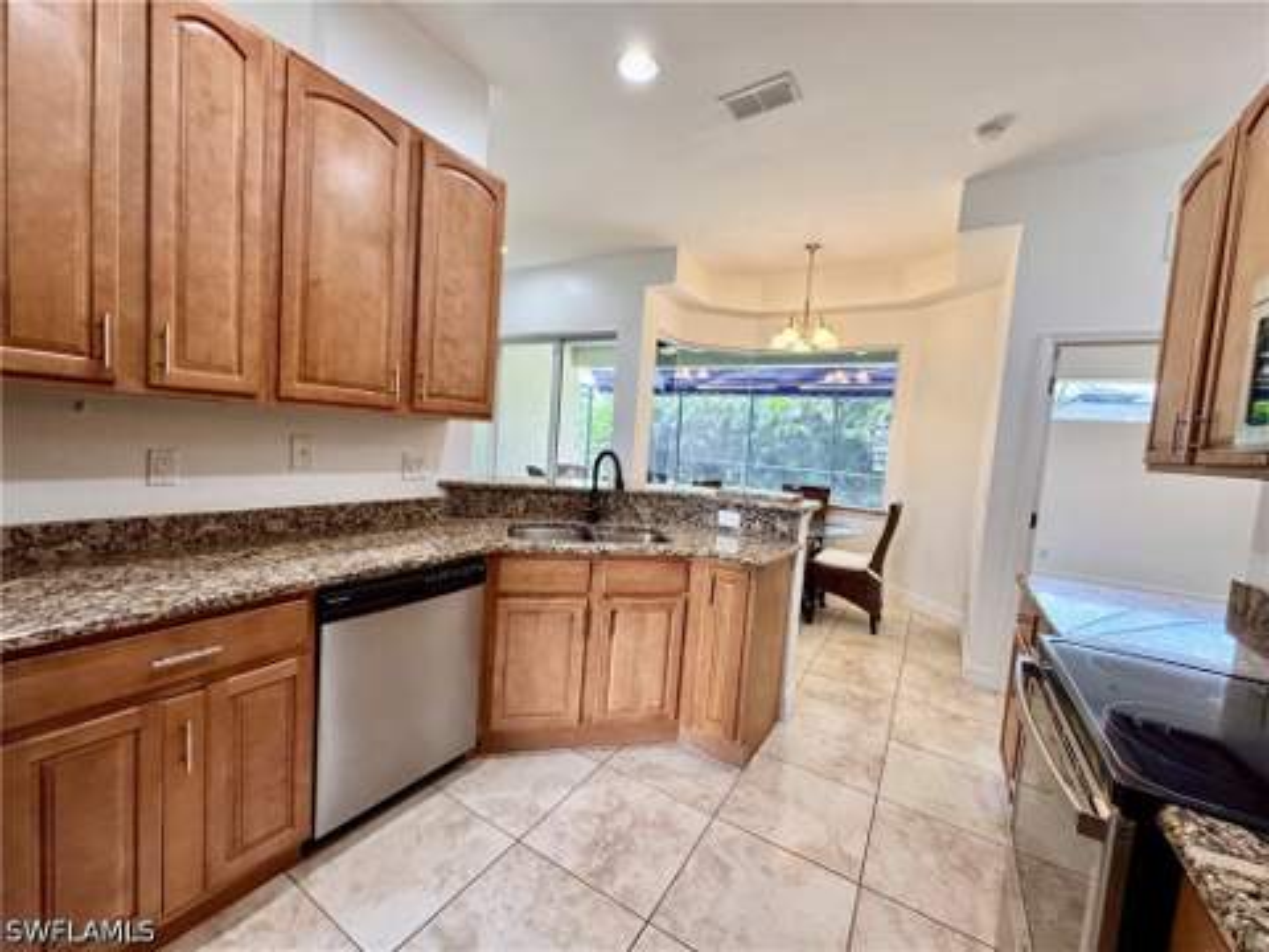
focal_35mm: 14
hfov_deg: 102.1
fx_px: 513
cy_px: 476
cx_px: 634
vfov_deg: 85.7
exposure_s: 1/120
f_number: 2.2
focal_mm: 2.22
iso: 250
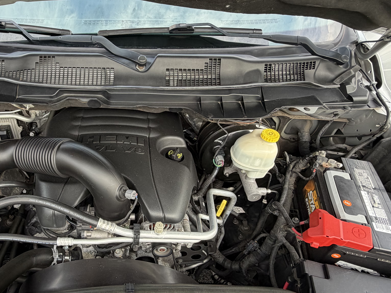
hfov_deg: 64.9
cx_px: 120
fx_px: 294
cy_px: 157
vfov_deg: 53.0
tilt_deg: -46.6
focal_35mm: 26
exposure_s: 1/121
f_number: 2.2
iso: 80
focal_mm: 2.22
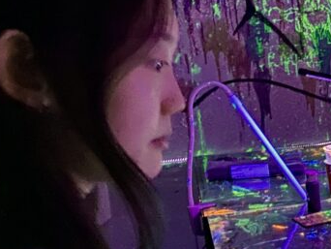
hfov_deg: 21.1
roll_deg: +1.6
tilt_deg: -16.5
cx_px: 471
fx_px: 775
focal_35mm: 81
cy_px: 181
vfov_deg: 18.1
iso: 500
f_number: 1.8
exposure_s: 1/8
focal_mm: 4.25
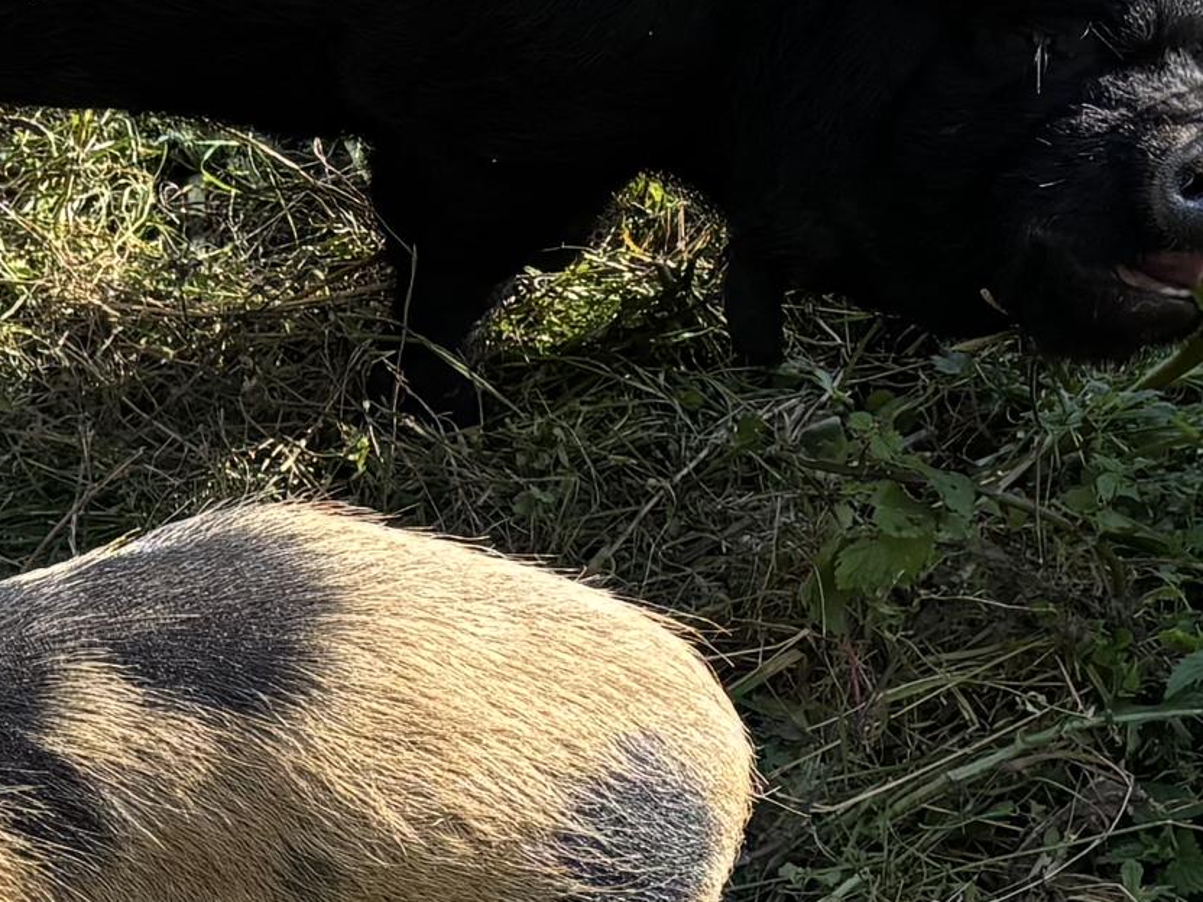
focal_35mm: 128
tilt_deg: -38.7
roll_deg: -1.9
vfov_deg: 11.5
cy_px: 711
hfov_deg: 14.1
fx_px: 4448
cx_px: -762
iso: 50
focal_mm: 5.96
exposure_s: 1/799
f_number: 1.6
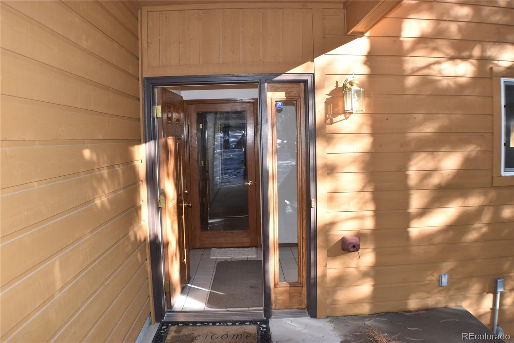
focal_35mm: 38
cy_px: 172
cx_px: 257
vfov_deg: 35.5
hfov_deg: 51.3
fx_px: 535
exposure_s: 1/125
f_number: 5.6
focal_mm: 25
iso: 280
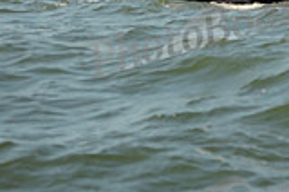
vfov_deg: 3.9
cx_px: 437
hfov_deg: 5.9
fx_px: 2764
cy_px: -89
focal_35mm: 345
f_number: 3.2
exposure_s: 1/1250
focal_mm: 95
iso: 320
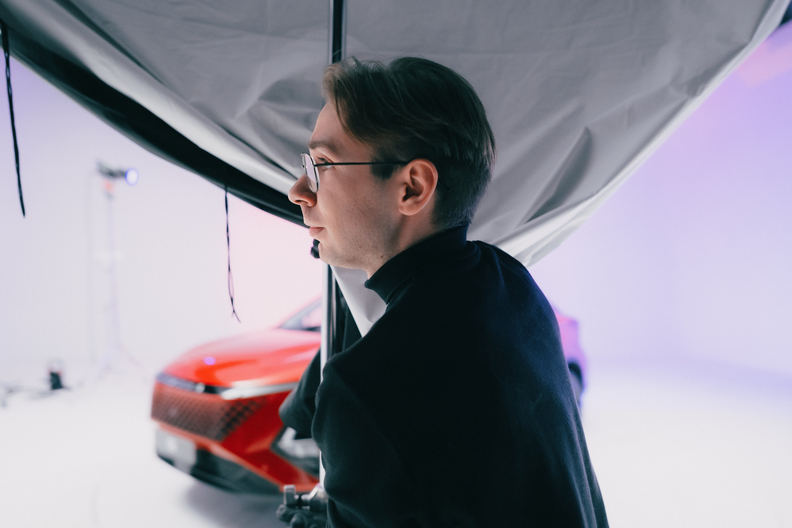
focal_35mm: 25
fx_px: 540
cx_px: 393
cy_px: 264
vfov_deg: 52.1
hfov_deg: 72.5
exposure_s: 1/200
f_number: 2.2
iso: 500
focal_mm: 24
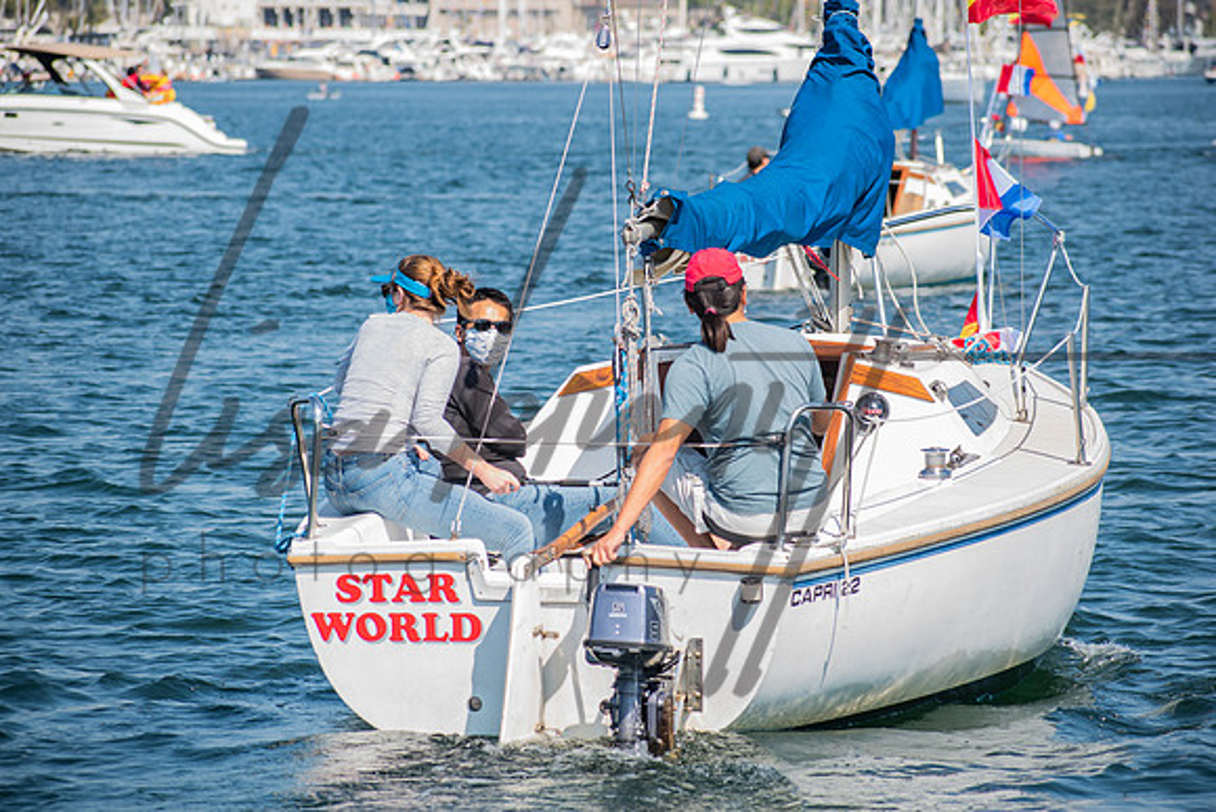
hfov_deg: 9.8
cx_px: 608
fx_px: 7077
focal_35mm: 209
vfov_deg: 6.6
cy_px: 406
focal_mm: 135
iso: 100
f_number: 5.6
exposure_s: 1/250
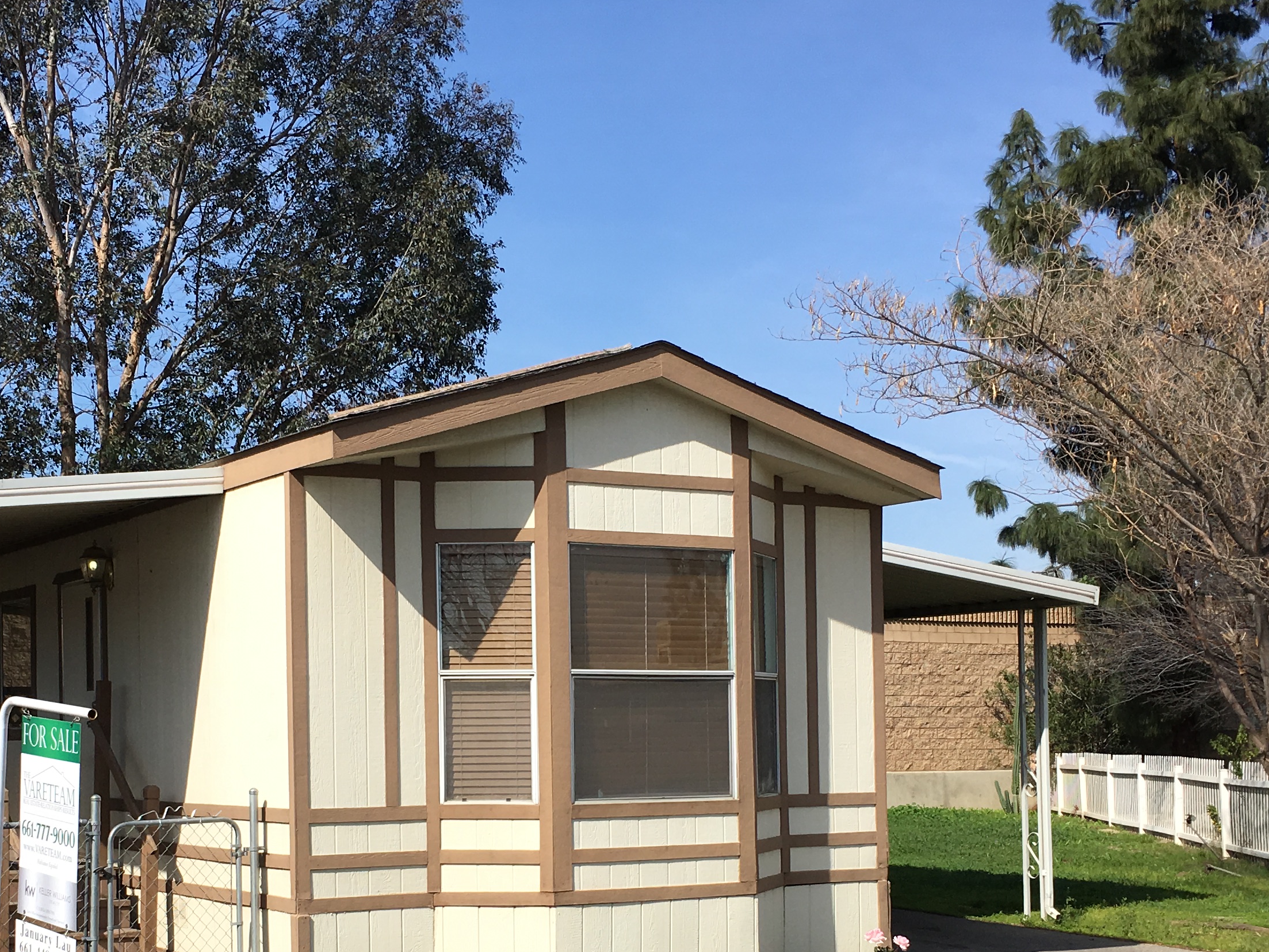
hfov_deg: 36.0
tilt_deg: +1.5
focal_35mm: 53
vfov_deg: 27.2
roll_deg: -1.1
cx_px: 479
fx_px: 1943
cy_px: 704
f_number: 2.2
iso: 25
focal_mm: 4.15
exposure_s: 1/2079
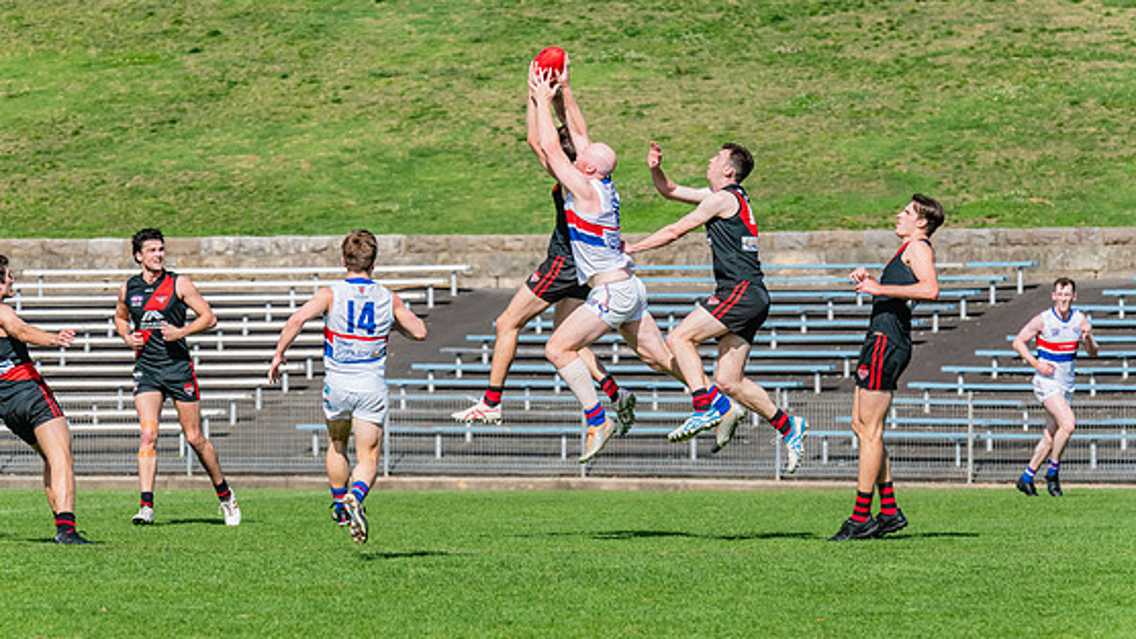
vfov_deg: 3.6
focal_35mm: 340
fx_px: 10244
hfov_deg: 6.3
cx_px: 550
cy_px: 287
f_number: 11
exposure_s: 1/1600
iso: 800
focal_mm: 310
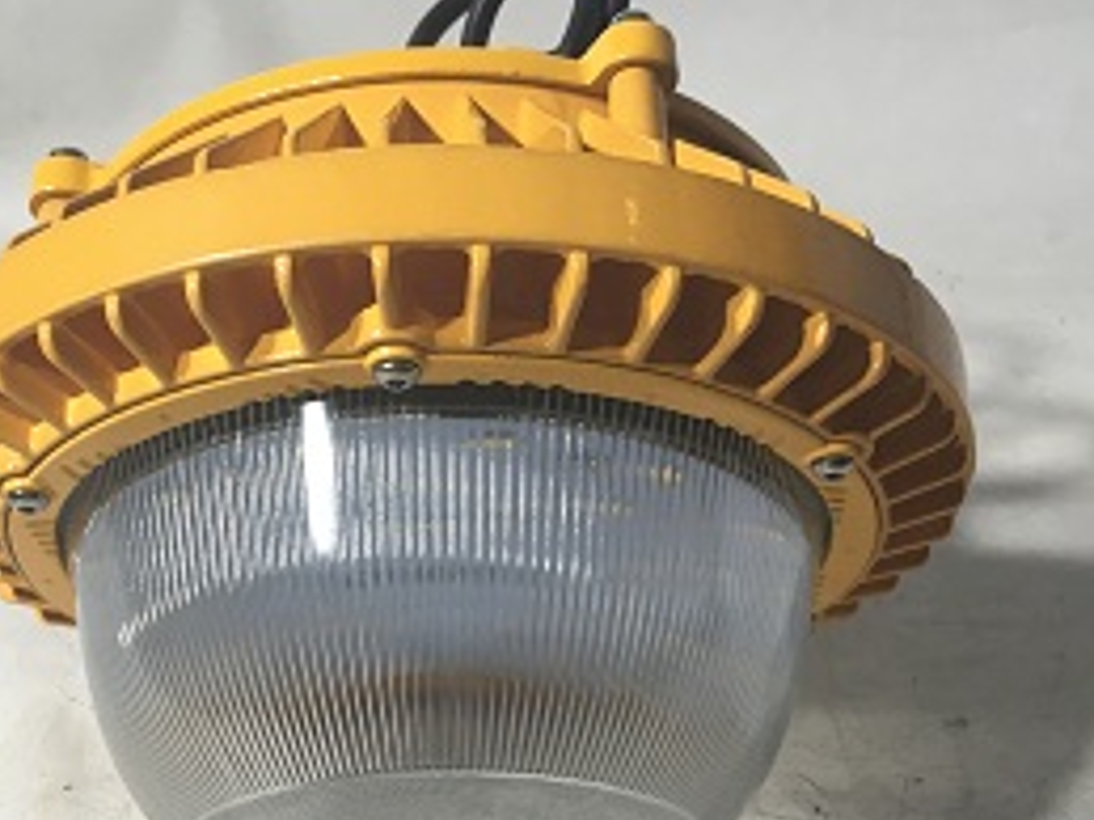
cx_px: 431
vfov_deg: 26.0
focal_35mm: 56
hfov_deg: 34.2
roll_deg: +0.1
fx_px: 1769
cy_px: 522
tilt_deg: -27.0
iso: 25
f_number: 2.2
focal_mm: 4.15
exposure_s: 1/33
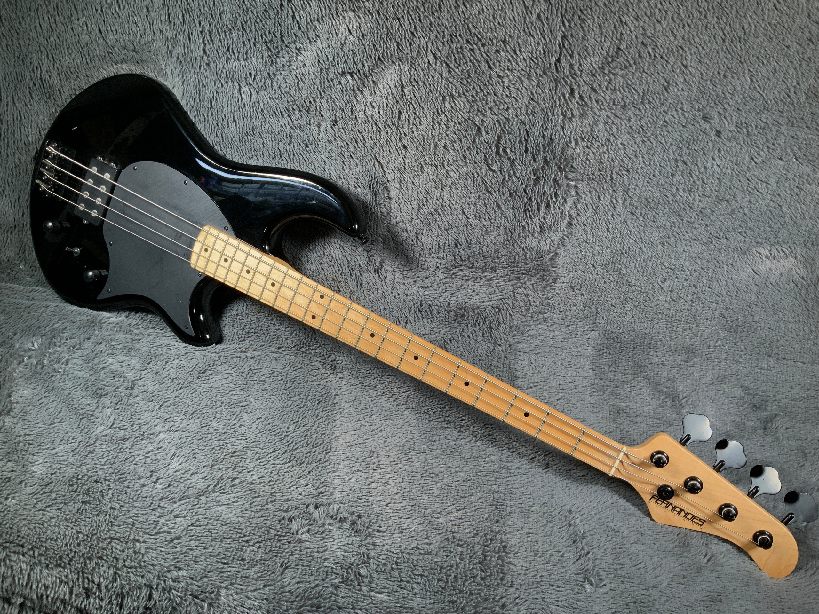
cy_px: 307
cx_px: 410
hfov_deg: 61.7
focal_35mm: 29
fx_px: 686
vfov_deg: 48.2
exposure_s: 1/104
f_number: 1.8
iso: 40
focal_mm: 3
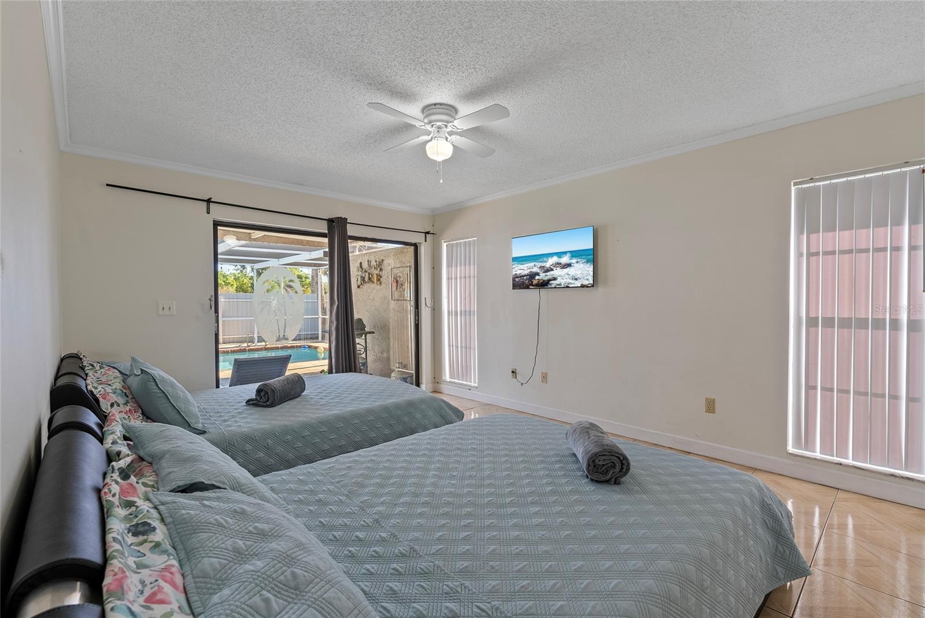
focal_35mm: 16
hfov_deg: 96.7
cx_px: 462
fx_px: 411
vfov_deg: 73.8
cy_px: 309
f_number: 8
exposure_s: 1/4
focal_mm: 16
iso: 250
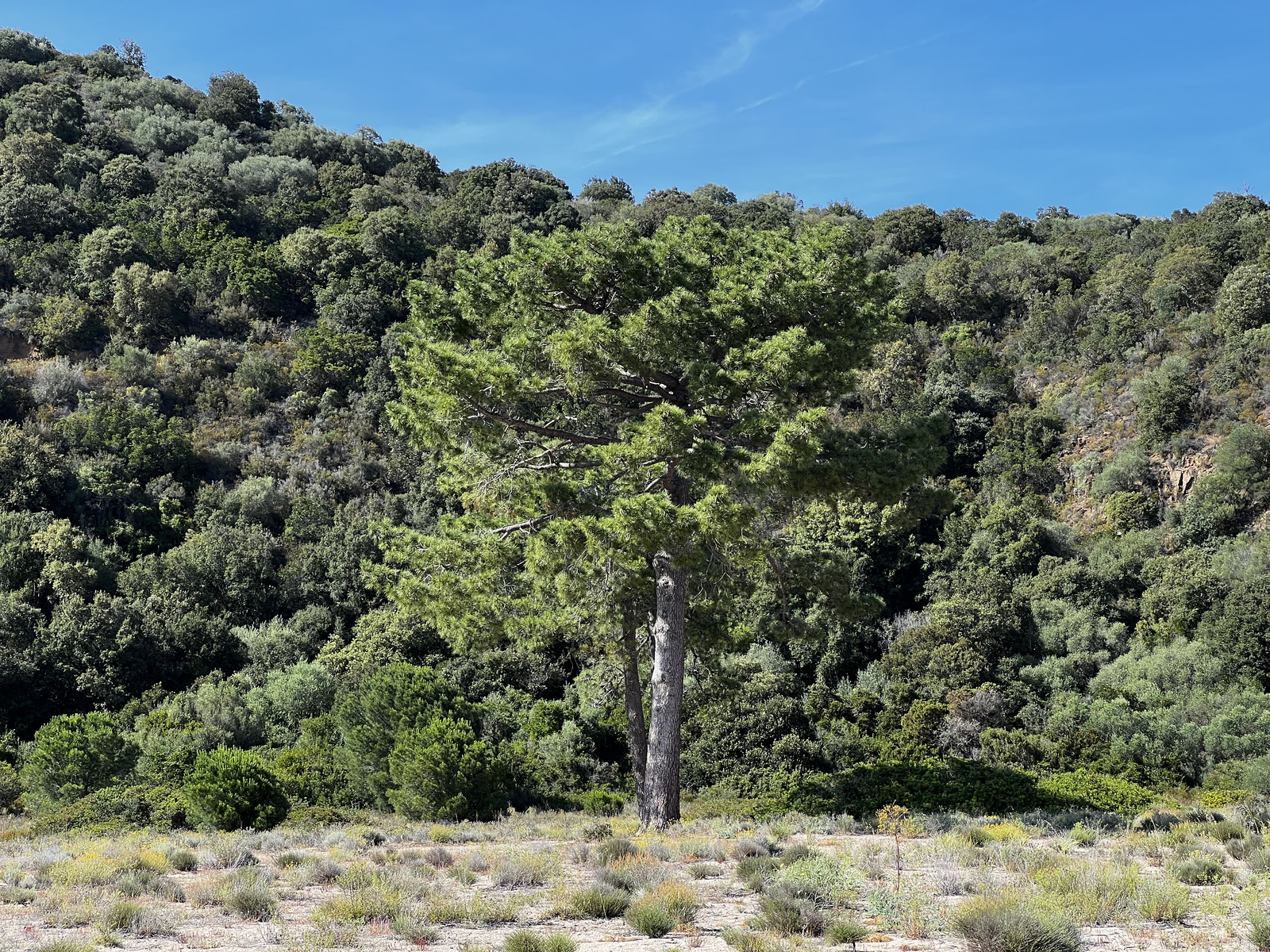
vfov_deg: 19.1
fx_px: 2825
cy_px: 476
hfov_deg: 25.3
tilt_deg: +6.5
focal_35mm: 77
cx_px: 635
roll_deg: +1.9
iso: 32
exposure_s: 1/345
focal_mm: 9
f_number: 2.8
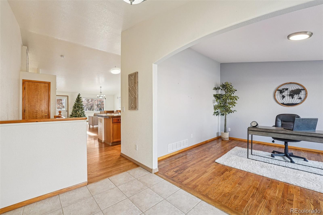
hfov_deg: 104.3
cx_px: 162
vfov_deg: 81.2
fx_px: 126
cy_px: 108
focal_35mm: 14
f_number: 8
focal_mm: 14
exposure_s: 1/20
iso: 400
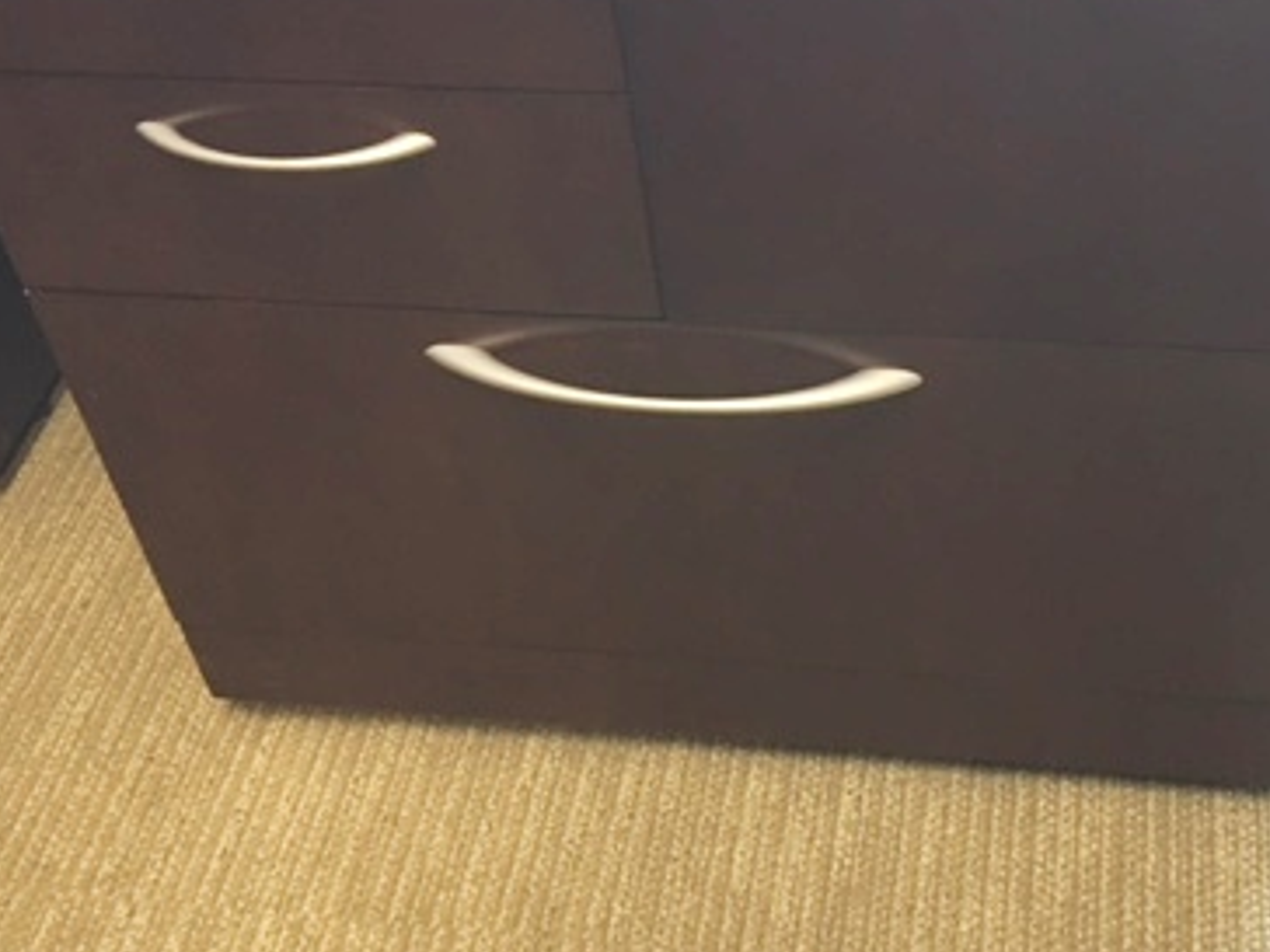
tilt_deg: -43.5
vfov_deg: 28.5
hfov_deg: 37.2
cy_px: 394
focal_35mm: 51
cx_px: 830
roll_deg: +5.6
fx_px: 1871
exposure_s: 1/30
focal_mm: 4.15
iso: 125
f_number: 2.2
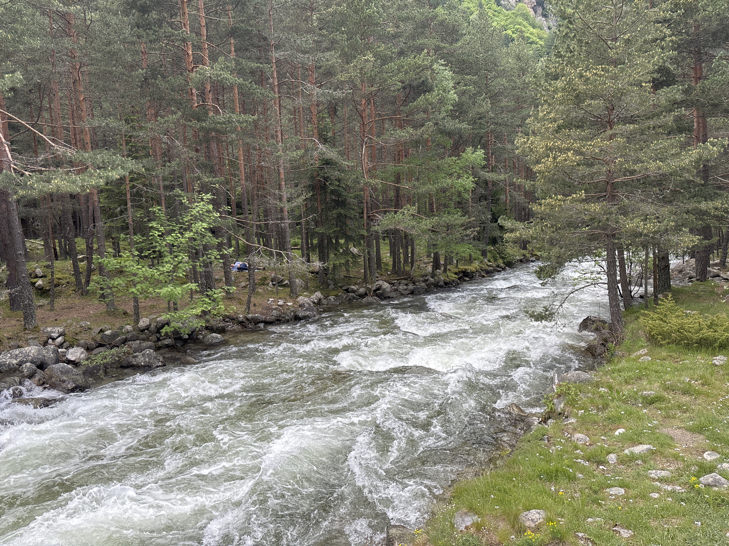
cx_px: 364
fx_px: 548
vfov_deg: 53.1
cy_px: 273
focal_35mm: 26
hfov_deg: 67.3
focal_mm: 5.96
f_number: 1.6
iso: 50
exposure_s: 1/565
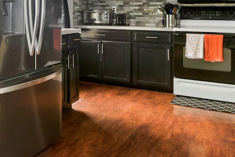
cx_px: 20
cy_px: 7
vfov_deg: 25.4
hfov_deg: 36.3
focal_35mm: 51
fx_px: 333
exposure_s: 1/13
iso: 200
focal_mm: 17
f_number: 8
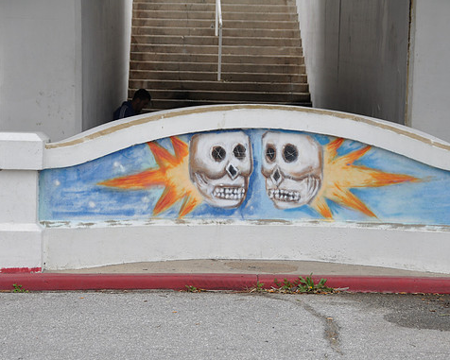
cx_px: 242
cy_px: 180
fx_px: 1505
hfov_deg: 17.0
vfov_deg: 13.6
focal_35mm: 113
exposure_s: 1/125
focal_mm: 66
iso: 200
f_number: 5.6
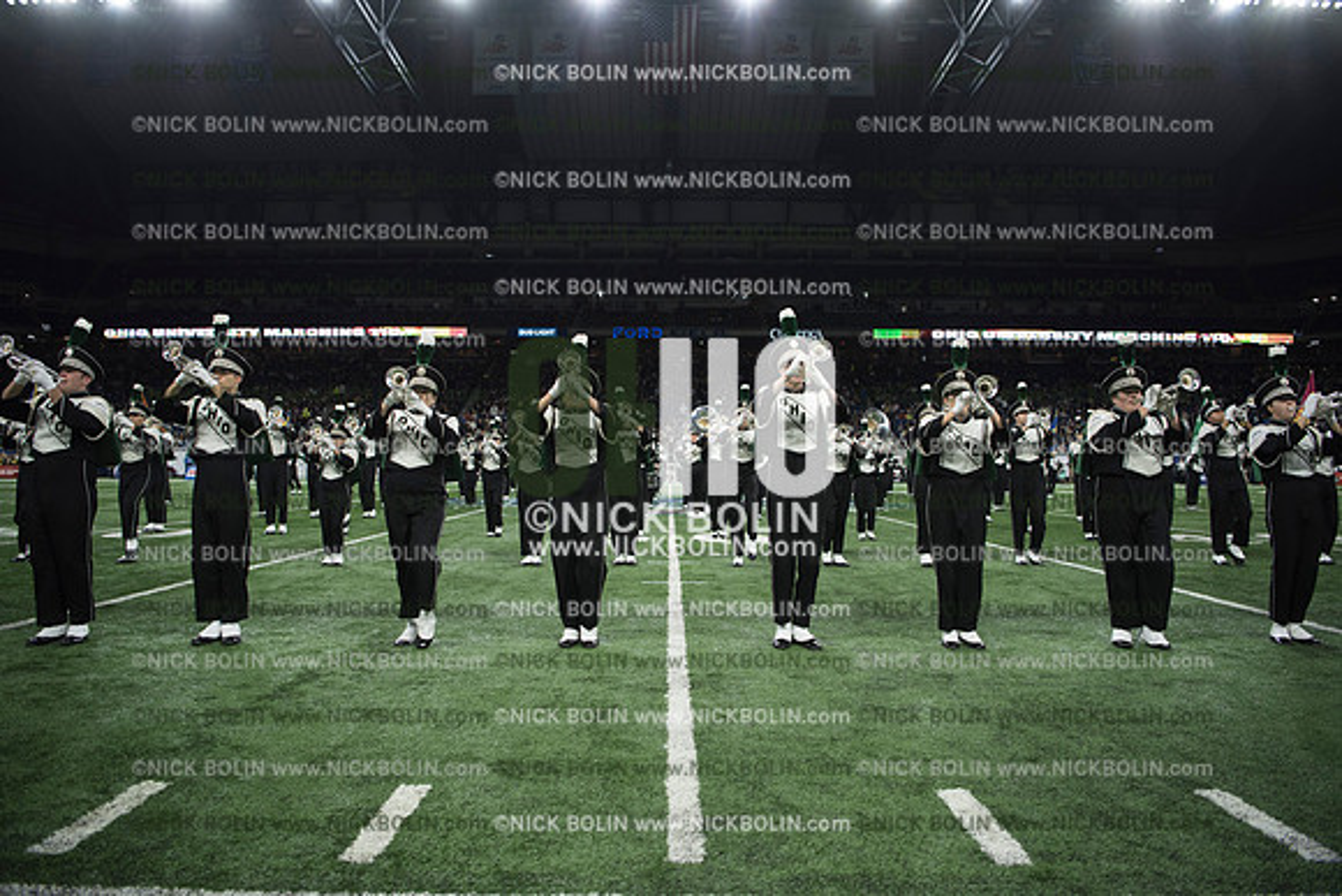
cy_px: 448
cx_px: 671
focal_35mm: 24
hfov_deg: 73.7
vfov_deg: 53.2
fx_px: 895
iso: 1250
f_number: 2.8
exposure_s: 1/1250
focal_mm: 24
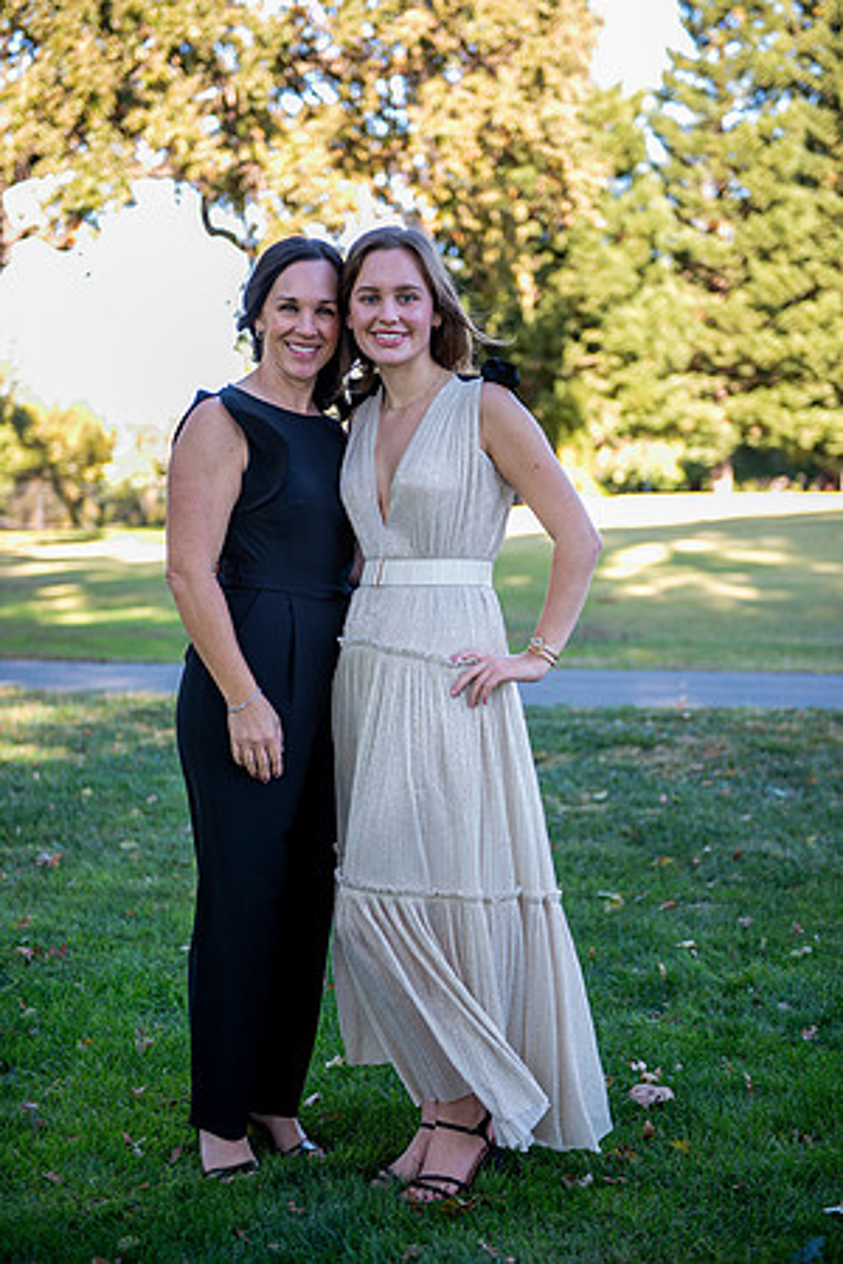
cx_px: 422
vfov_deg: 34.5
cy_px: 632
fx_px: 2037
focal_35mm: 58
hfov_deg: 23.4
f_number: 2.8
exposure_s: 1/320
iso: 320
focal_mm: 58
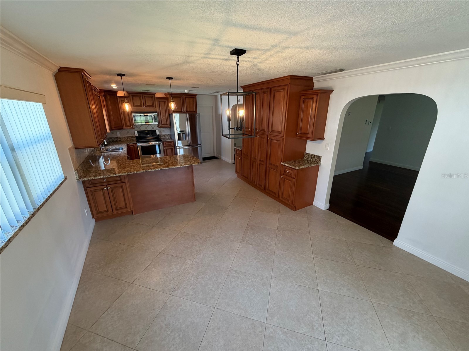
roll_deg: -0.2
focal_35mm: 14
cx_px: 234
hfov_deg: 102.1
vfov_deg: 85.7
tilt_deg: -18.1
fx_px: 190
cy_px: 176
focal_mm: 2.22
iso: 160
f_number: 2.2
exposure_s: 1/60
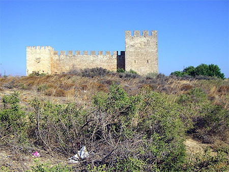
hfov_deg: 49.0
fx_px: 252
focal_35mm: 38
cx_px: 114
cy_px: 86
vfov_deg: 37.8
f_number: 4.3
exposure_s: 1/640
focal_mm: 6.2
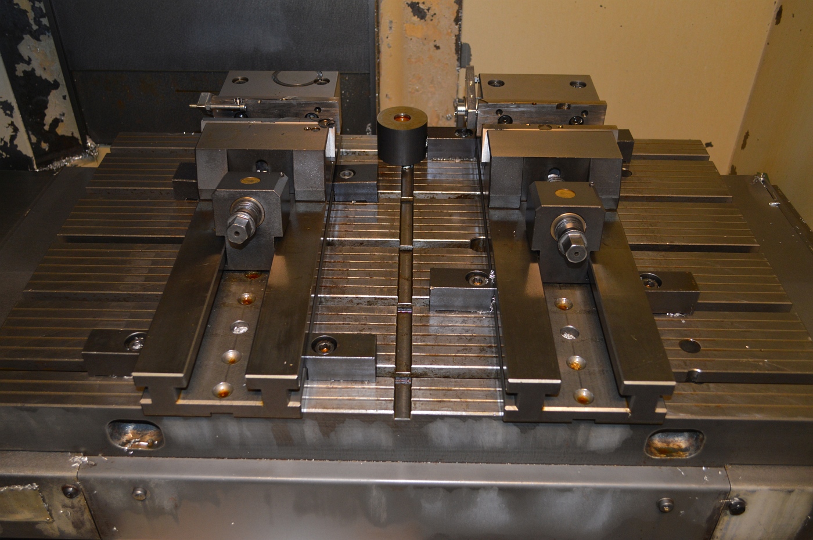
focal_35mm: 33
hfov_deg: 57.3
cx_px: 406
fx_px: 745
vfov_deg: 39.9
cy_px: 270
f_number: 4
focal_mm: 22
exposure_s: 1/60
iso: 500
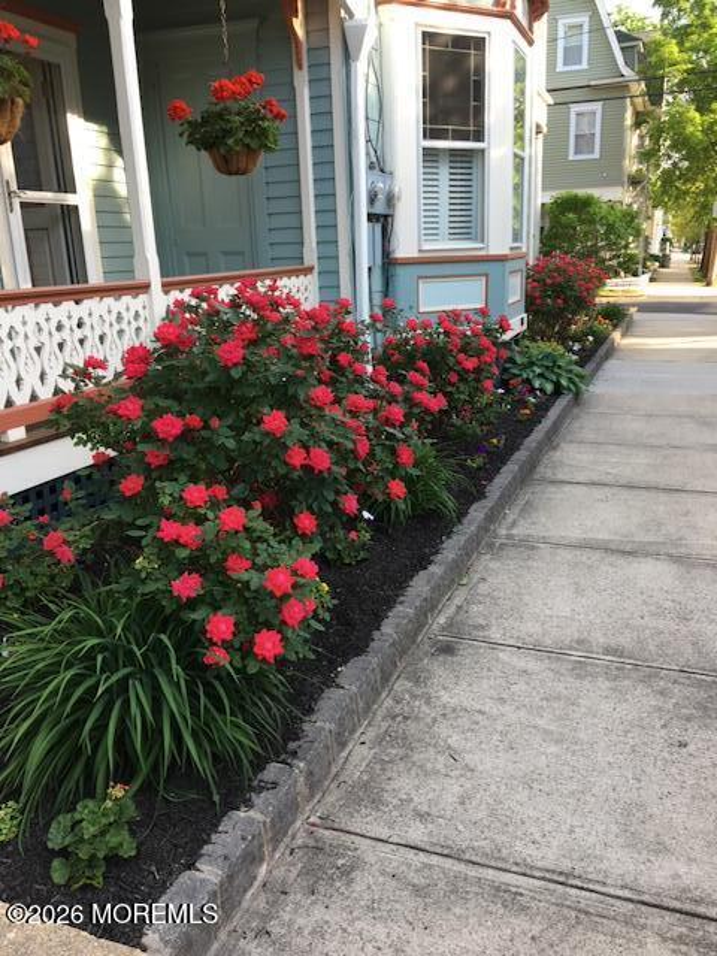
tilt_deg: -15.6
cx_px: 358
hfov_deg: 48.2
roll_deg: +1.9
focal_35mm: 29
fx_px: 801
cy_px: 478
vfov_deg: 61.7
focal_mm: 4.15
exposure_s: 1/120
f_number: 2.2
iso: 25
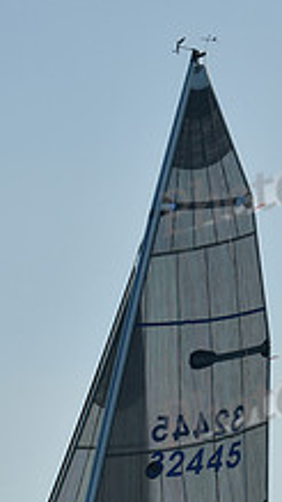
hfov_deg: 6.2
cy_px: 541
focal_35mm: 194
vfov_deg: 11.0
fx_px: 2582
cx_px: 40
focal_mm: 70
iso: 320
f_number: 9
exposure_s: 1/640
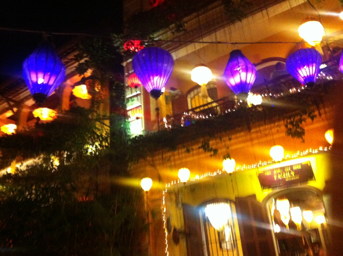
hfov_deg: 52.7
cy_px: 128
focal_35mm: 35
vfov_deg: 40.6
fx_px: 346
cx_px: 172
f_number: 2.8
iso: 800
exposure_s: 1/15
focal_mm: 3.85
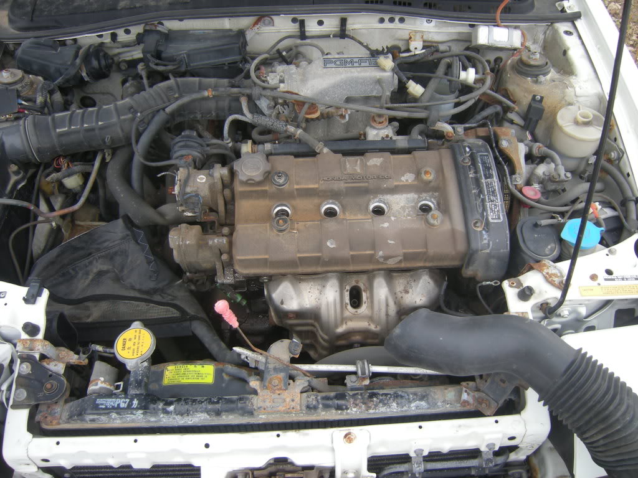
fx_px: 516
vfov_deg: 49.7
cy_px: 239
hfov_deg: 63.4
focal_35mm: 28
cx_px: 319
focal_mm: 4.7
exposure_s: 1/117
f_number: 2.8
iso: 64
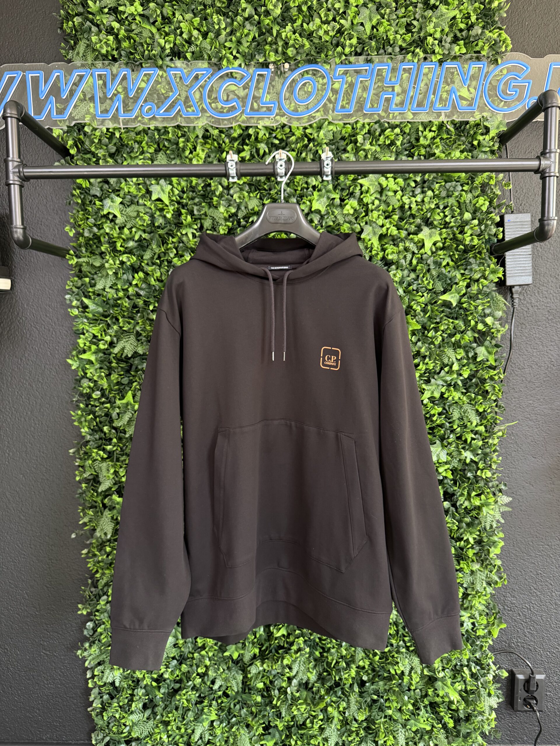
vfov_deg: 71.6
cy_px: 373
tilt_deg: -5.4
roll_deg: -0.2
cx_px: 280
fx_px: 518
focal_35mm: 24
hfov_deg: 56.8
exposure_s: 1/60
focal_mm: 6.76
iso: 500
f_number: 1.78
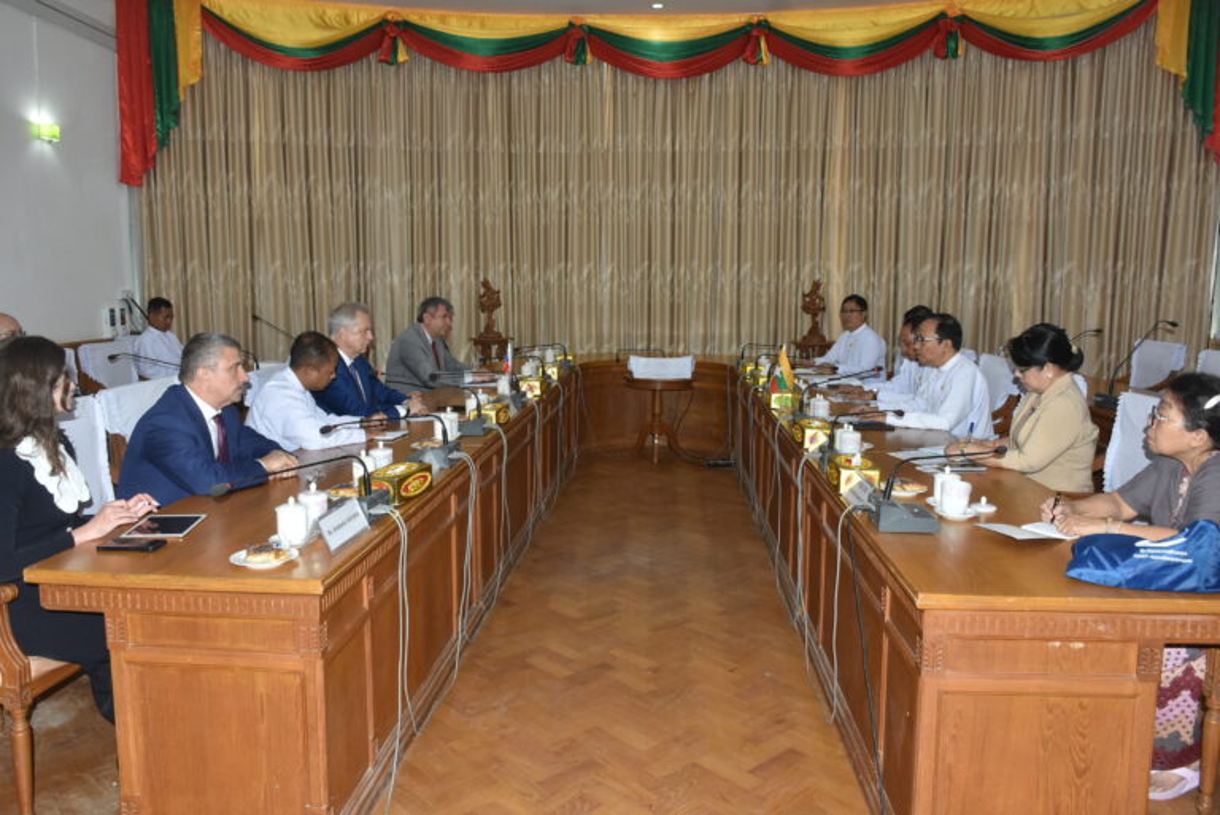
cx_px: 610
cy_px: 408
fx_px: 915
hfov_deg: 67.4
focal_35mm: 27
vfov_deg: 48.0
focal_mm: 18
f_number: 6.3
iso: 1000
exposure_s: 1/125
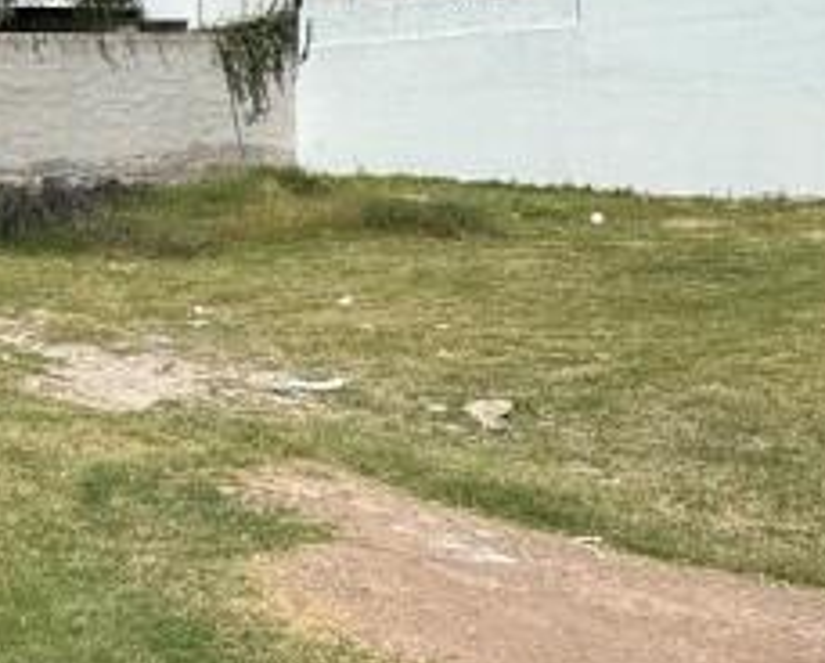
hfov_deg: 26.7
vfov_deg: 25.0
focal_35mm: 61
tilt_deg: -7.9
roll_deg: +2.8
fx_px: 1492
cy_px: 299
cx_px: -216
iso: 50
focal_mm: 2.22
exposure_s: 1/3546
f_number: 2.2
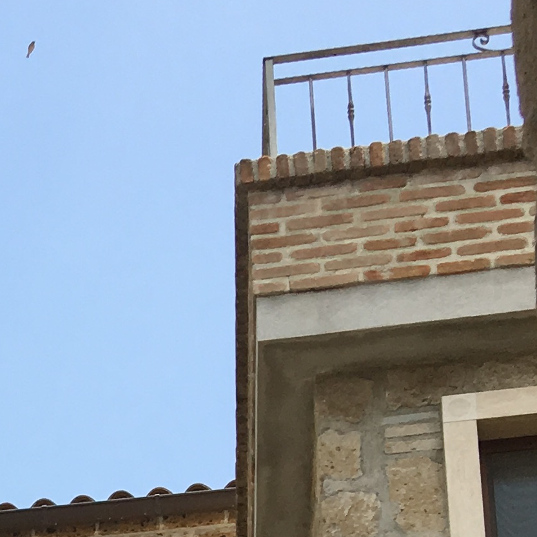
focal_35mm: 124
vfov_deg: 12.2
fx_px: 2176
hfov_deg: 13.3
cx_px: -275
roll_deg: -1.8
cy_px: 1128
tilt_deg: +19.2
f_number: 2.2
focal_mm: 4.15
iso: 25
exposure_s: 1/1221
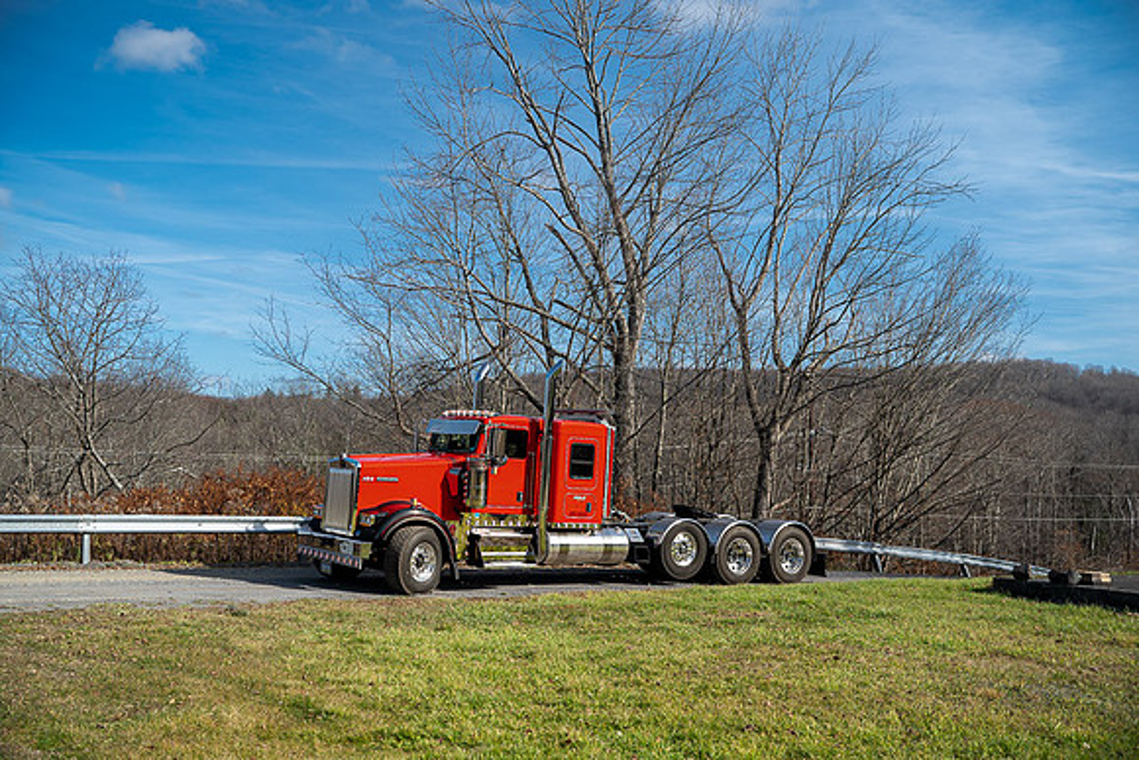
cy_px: 380
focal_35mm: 41
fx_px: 1297
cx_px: 570
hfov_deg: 47.4
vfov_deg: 32.6
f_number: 2.8
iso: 100
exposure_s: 1/100
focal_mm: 41
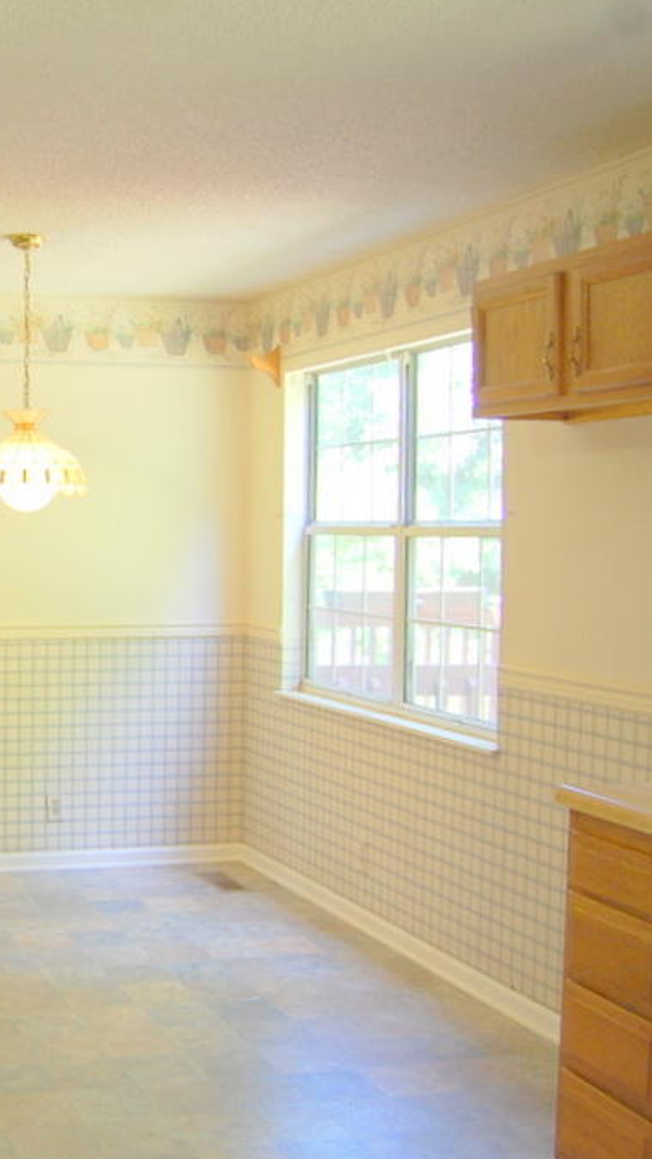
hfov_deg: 25.3
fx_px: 1322
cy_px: 580
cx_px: -98
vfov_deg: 47.4
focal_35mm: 43
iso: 400
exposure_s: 1/50
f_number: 3.5
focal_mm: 18
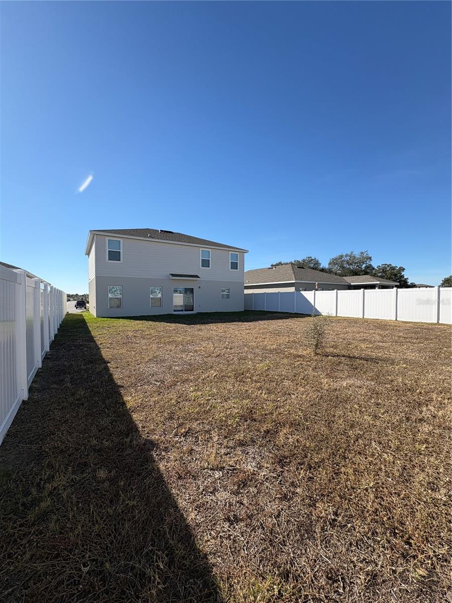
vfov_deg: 102.1
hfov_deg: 85.7
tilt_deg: -0.3
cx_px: 226
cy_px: 302
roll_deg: -0.2
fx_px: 244
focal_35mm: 14
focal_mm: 2.22
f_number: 2.2
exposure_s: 1/1600
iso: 50
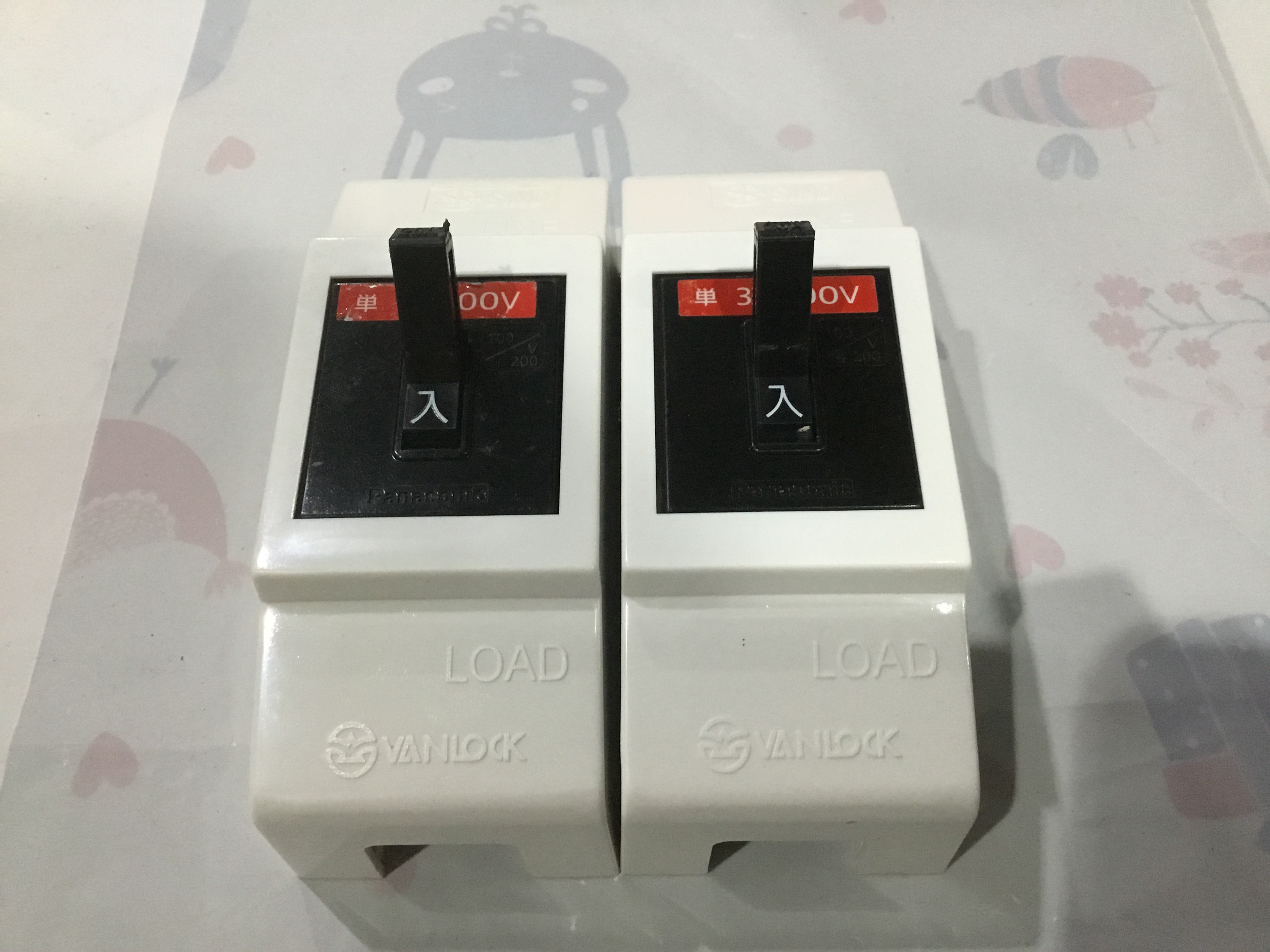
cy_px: 476
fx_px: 1137
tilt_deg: -60.6
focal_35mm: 31
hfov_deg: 58.4
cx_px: 635
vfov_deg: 45.4
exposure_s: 1/25
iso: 200
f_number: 2.4
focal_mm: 3.3
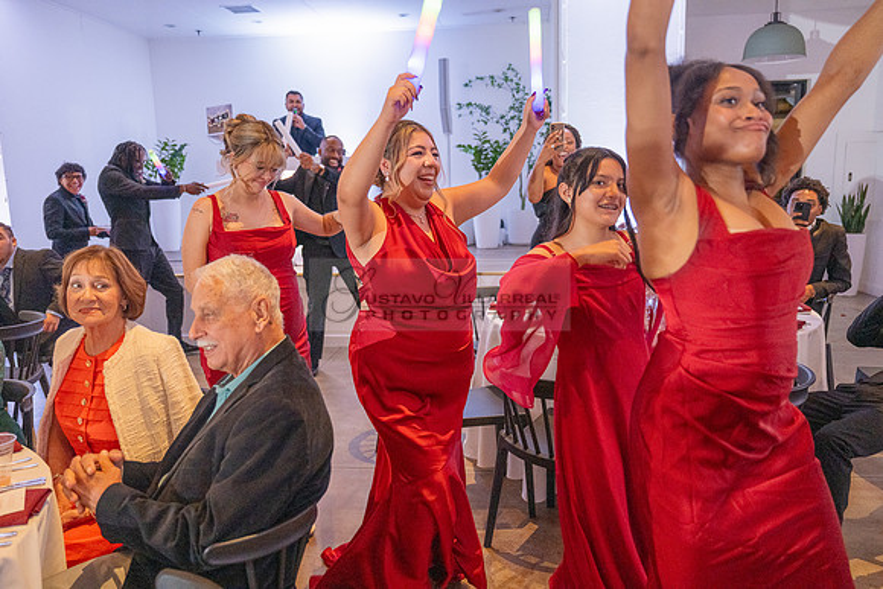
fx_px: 711
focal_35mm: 29
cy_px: 294
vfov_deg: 45.0
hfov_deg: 63.6
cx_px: 442
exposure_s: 1/200
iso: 2000
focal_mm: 29
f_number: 2.8
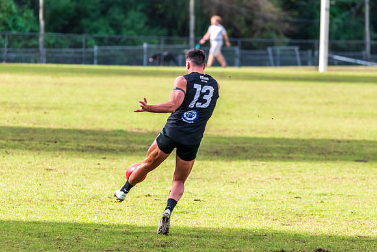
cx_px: 197
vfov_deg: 3.8
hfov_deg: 5.7
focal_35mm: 359
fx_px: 3763
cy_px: 117
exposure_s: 1/1250
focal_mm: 260
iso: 900
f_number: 5.6
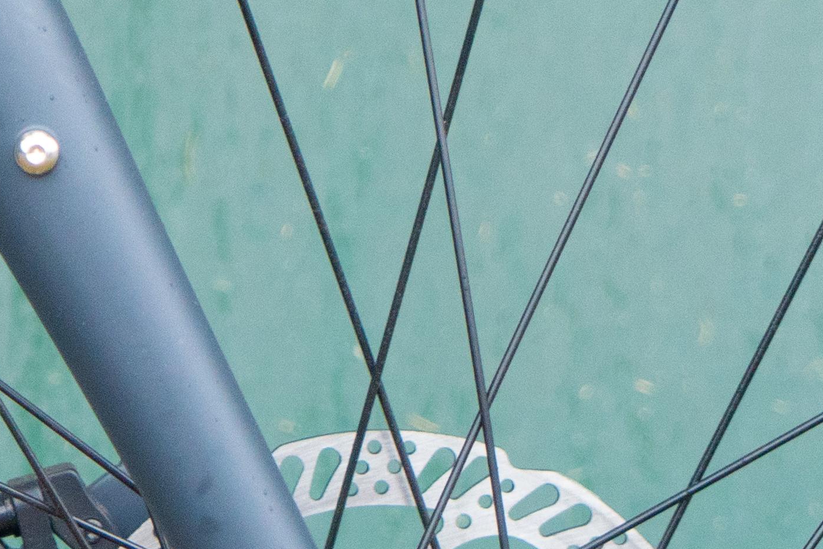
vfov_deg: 4.6
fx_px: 6744
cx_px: -267
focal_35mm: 295
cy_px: -276
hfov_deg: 6.9
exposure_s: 1/640
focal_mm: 52
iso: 1250
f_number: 4
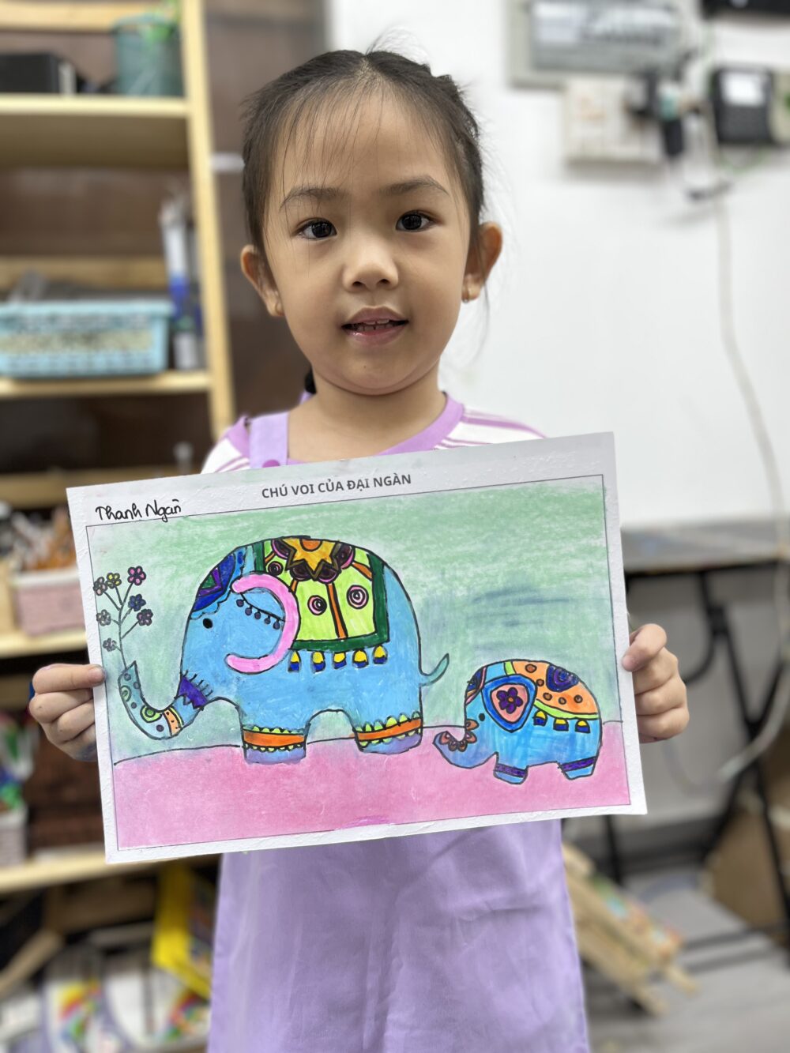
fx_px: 791
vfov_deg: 67.3
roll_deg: +2.6
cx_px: 395
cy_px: 526
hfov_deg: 53.1
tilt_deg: -10.9
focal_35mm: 26
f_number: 1.6
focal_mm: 5.1
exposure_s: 1/100
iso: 40
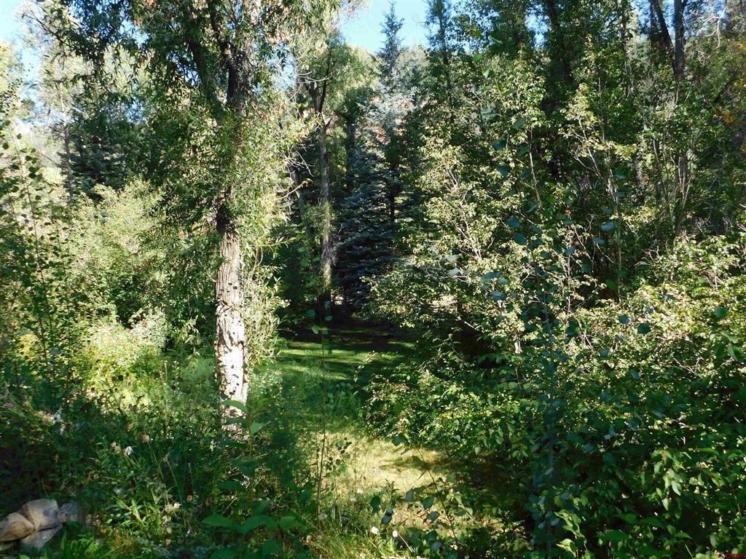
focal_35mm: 30
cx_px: 373
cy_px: 280
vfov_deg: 46.8
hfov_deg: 60.0
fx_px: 647
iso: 125
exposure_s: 1/250
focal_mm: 5.3
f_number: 3.2
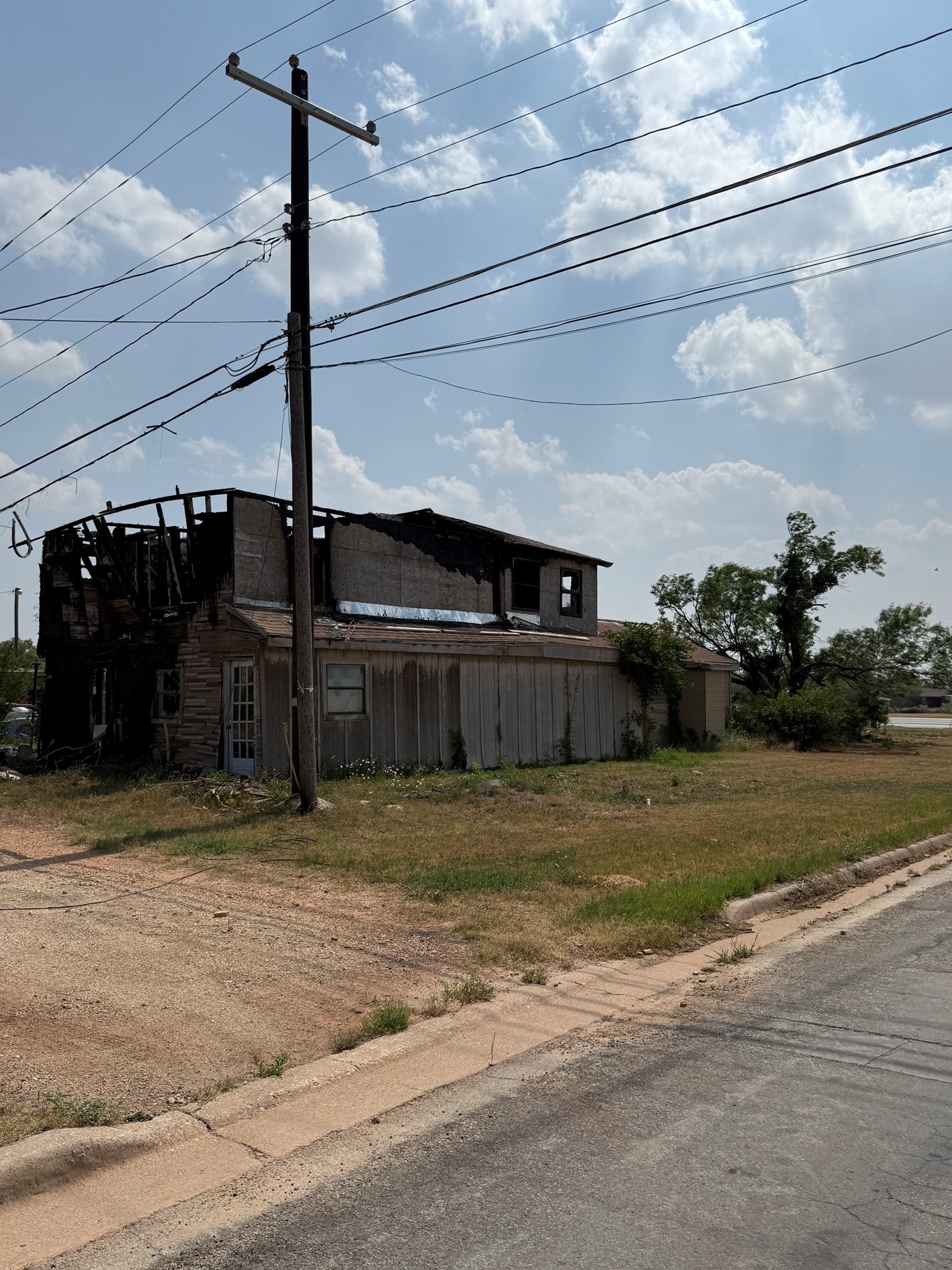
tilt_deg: +3.1
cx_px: 499
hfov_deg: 51.3
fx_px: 990
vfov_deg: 65.3
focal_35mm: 27
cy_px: 641
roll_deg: -0.6
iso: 64
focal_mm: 6.76
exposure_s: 1/14286
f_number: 1.78
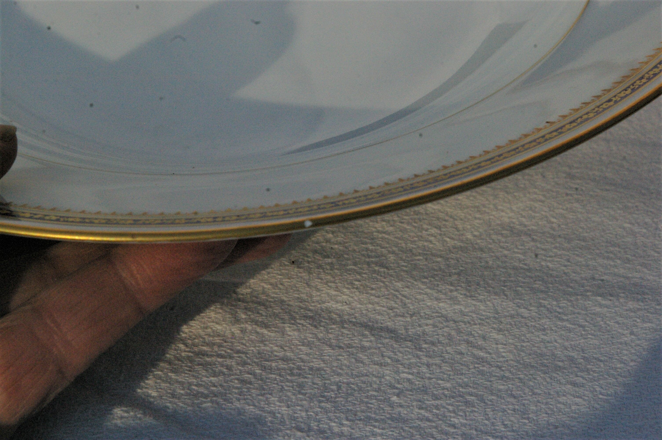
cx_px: 331
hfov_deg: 49.6
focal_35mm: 39
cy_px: 220
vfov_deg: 34.1
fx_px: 717
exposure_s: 1/1000
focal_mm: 26
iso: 1600
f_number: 11
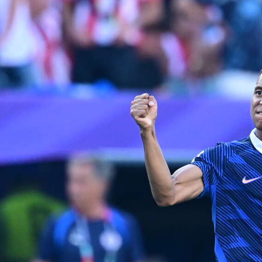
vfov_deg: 1.5
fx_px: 9822
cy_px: 189
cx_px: 247
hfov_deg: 1.5
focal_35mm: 1147
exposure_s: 1/3200
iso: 1600
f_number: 2.8
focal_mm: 400
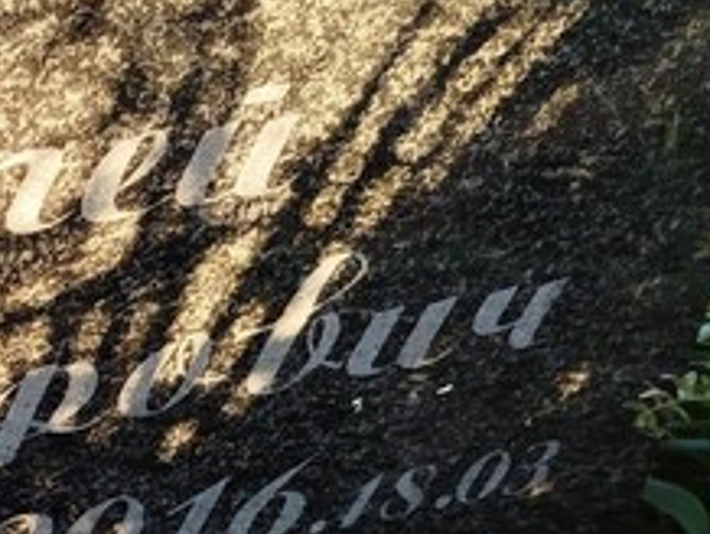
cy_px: 374
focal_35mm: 88
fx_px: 1807
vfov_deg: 16.8
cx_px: -241
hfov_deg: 20.2
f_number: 1.7
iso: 64
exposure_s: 1/100
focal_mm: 5.31
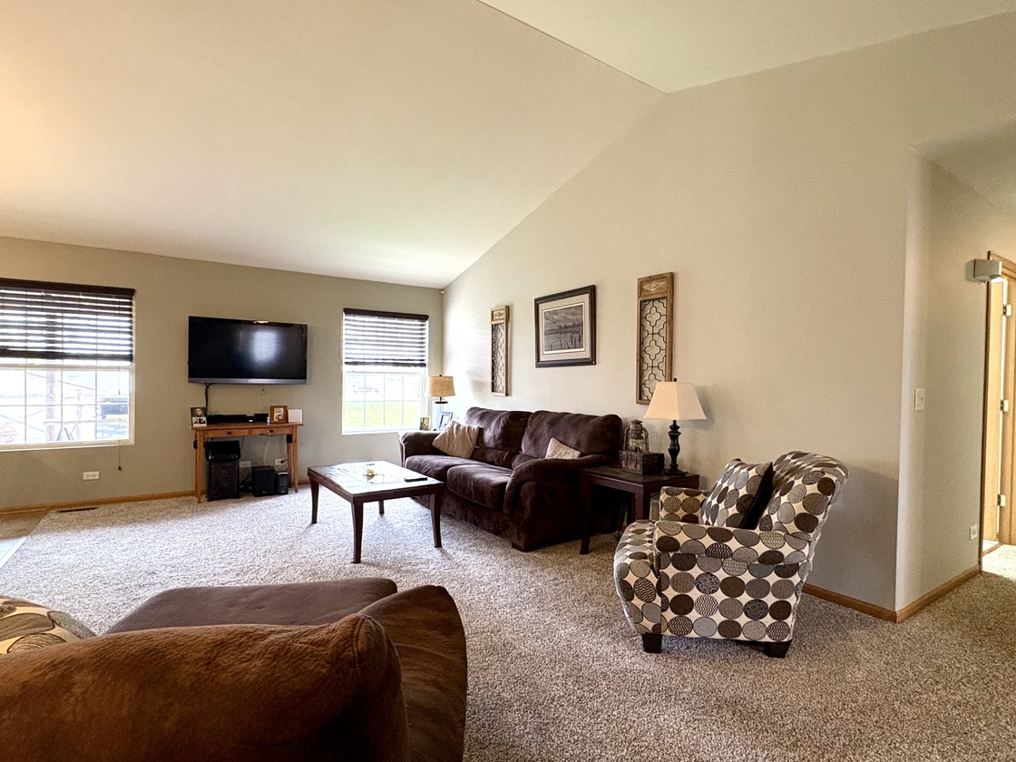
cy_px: 388
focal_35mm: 18
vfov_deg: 71.6
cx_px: 528
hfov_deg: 87.7
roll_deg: -0.4
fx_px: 528
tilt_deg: -0.5
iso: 500
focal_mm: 2.22
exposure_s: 1/60
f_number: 2.2
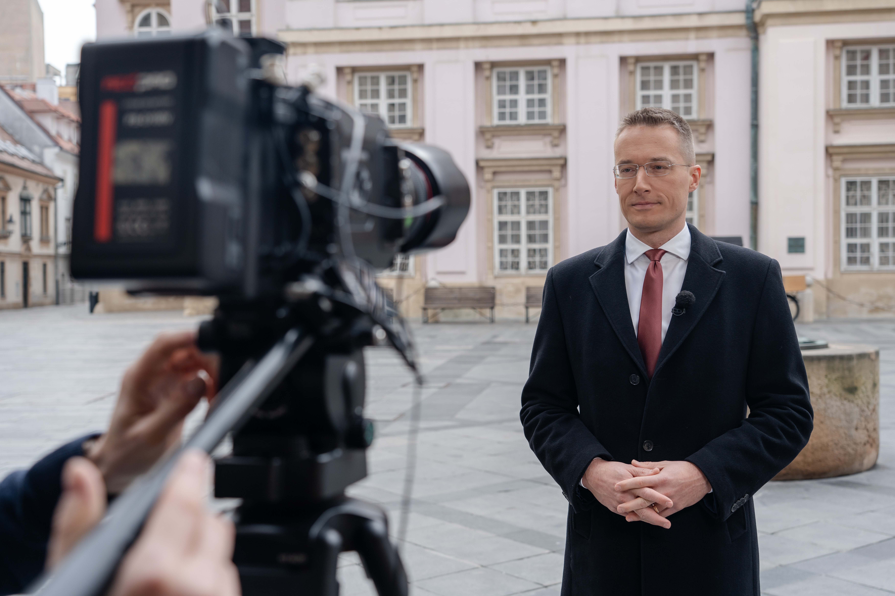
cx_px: 448
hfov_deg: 41.1
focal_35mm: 48
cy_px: 298
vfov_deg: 28.1
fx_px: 1193
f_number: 5
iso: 200
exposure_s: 1/400
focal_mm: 48
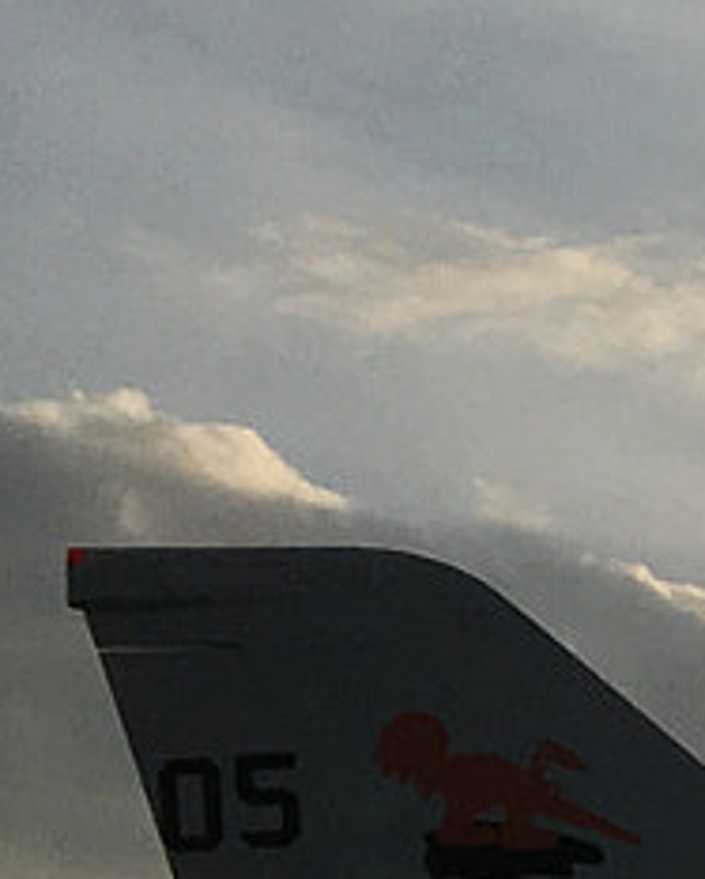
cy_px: 1011
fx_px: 5050
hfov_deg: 6.7
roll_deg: +0.4
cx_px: 2541
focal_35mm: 194
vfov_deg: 9.8
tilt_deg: +7.6
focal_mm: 4.15
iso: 25
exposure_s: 1/3205
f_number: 2.2
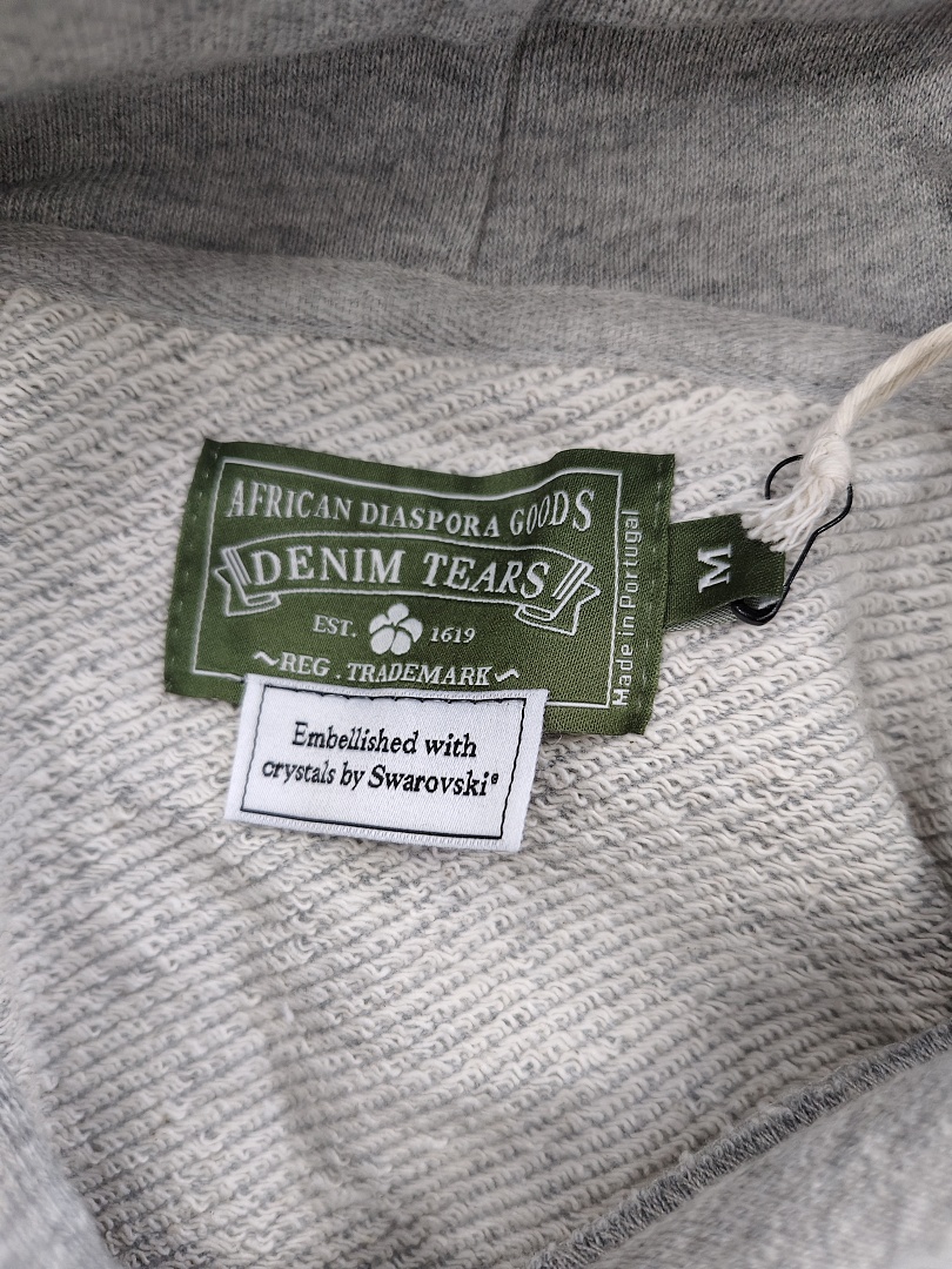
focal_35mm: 24
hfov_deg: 56.8
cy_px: 634
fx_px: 880
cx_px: 476
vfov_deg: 71.6
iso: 1547
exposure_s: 1/100
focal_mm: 5.56
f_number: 1.88
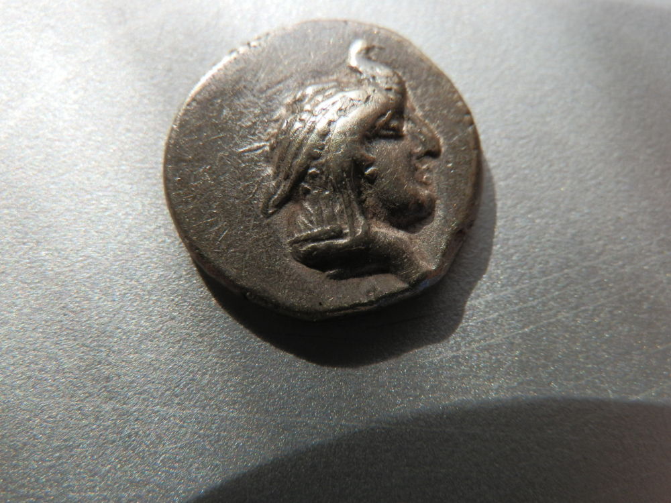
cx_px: 336
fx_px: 659
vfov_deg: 41.8
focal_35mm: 34
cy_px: 252
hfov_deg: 54.0
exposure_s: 1/320
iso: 80
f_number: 3.5
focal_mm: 6.17
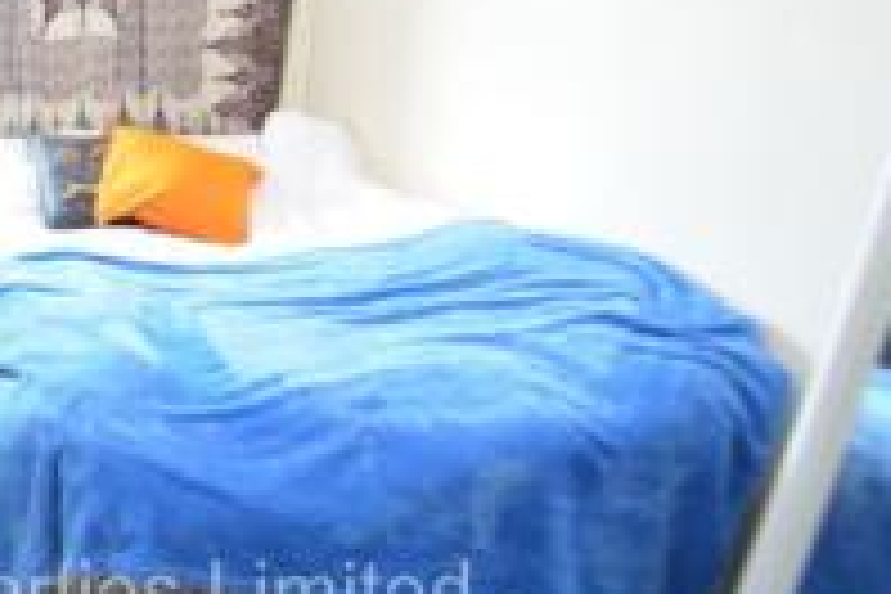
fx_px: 891
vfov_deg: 36.6
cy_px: 218
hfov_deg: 42.0
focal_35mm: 36
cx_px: -90
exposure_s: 1/30
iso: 900
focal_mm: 10
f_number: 3.5
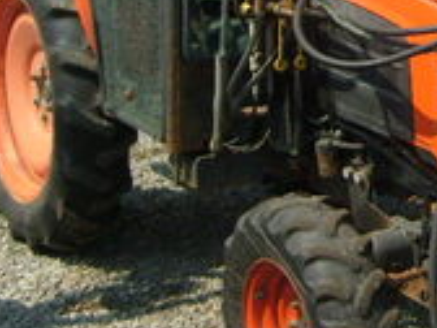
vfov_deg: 13.0
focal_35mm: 113
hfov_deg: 16.6
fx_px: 1427
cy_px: 39
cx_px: 533
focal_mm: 5.8
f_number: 7.1
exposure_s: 1/250
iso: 80
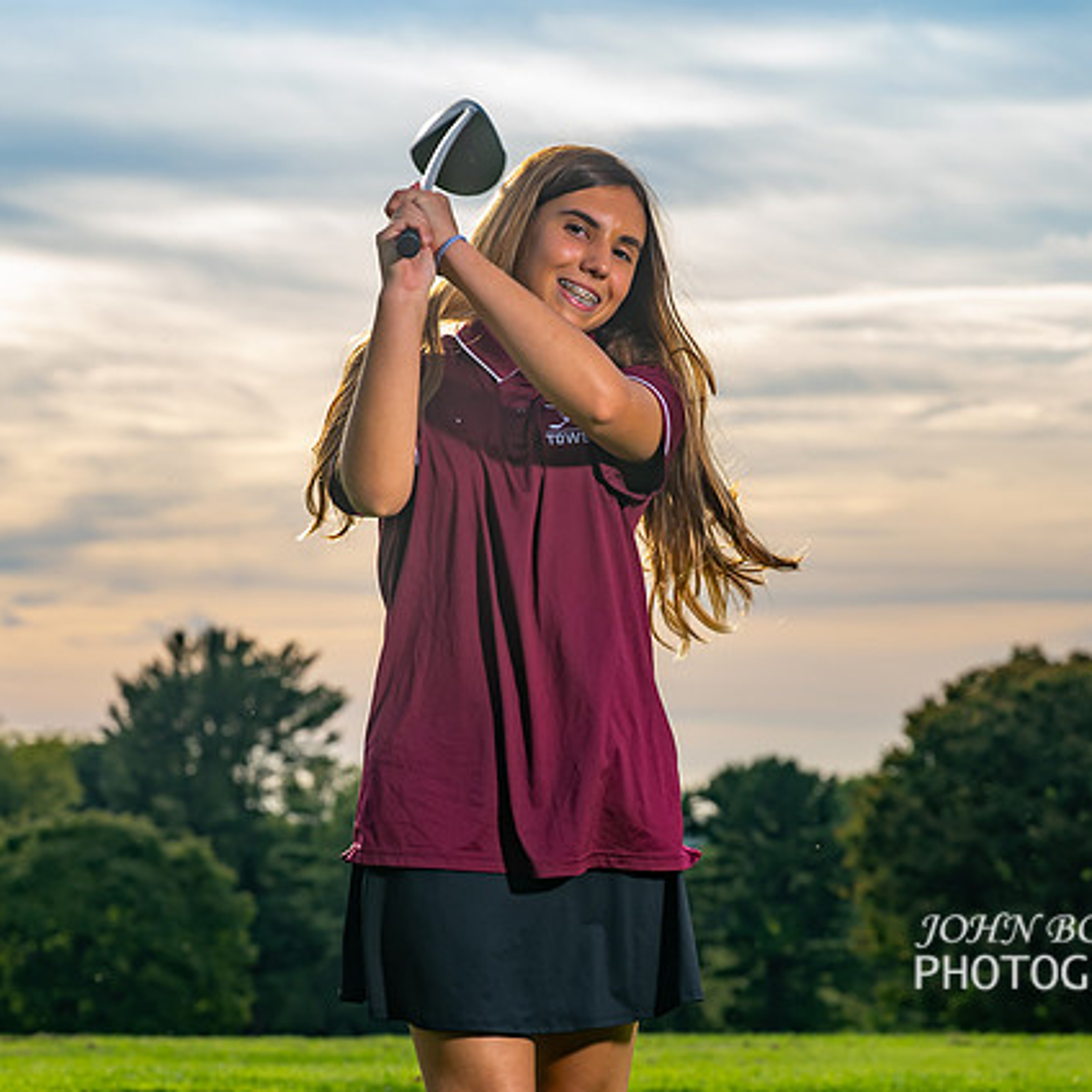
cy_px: 677
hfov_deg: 12.4
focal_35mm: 141
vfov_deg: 12.4
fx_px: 5032
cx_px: 609
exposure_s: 1/400
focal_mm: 70
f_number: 5
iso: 80
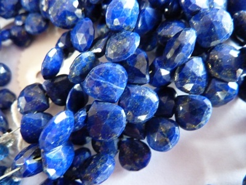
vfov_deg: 54.9
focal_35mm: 25
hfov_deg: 69.4
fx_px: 178
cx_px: 123
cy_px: 92
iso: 800
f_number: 3.3
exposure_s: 1/20
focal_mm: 4.1
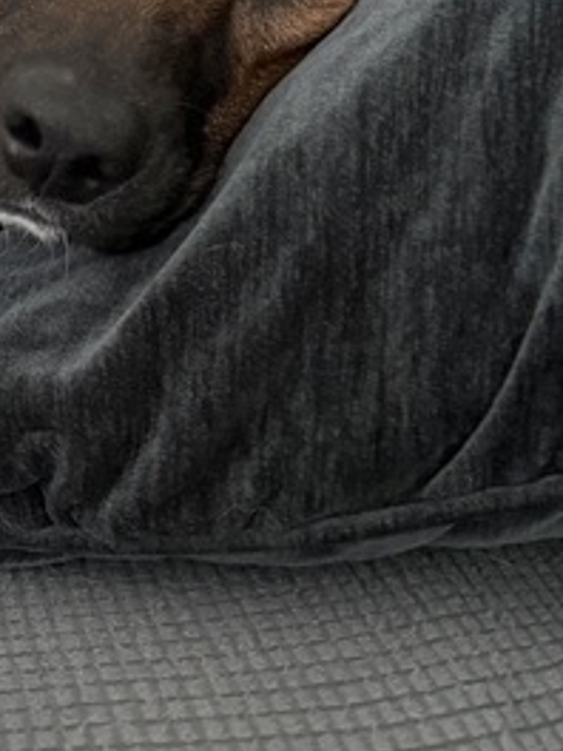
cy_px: 293
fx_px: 1973
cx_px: -45
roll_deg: +6.8
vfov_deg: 21.5
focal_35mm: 91
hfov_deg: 15.8
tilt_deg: -27.2
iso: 1000
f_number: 1.78
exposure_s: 1/40
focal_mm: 6.76
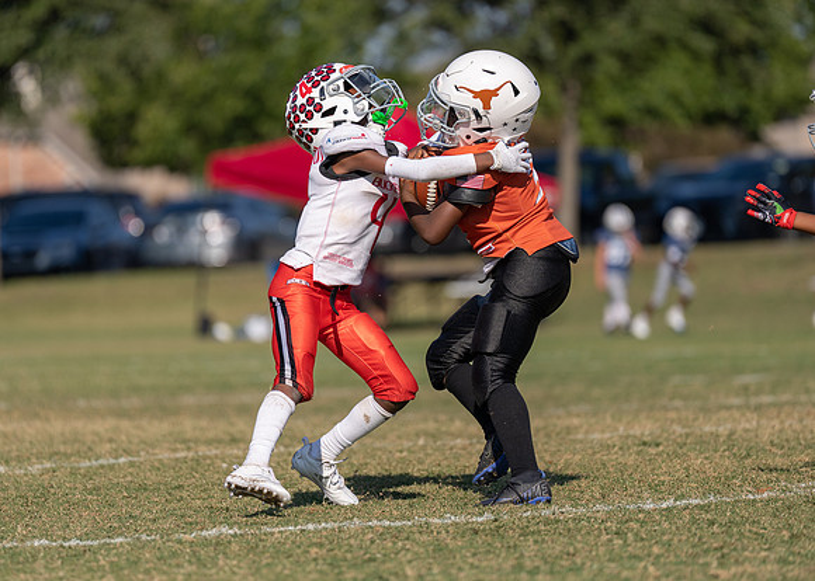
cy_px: 273
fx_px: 6149
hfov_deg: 7.6
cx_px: 375
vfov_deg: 5.4
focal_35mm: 266
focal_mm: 200
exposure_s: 1/2500
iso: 100
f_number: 2.8
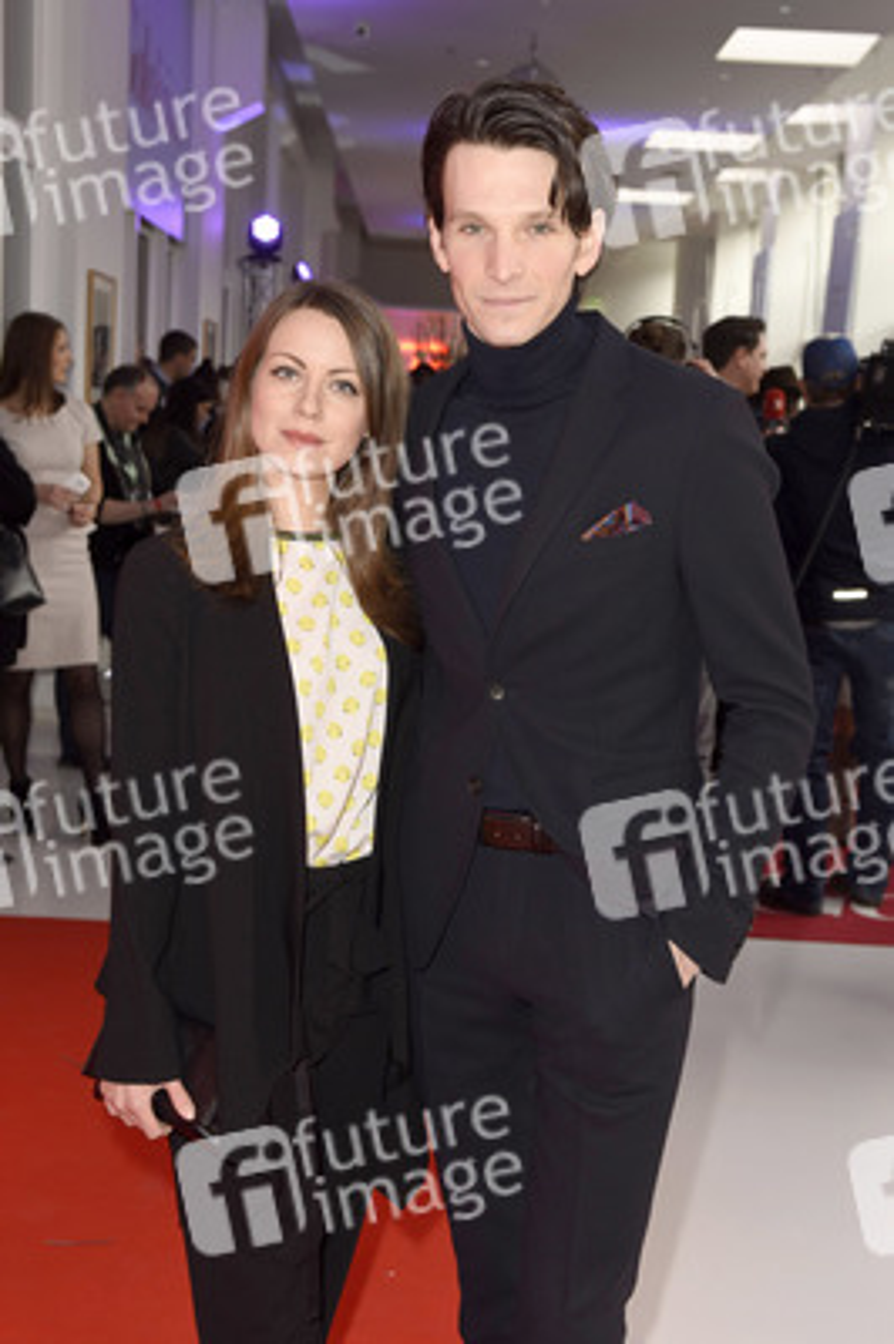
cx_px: 447
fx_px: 1791
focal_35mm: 48
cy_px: 672
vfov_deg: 41.1
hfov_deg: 28.0
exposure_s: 1/160
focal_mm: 48
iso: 500
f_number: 5.6
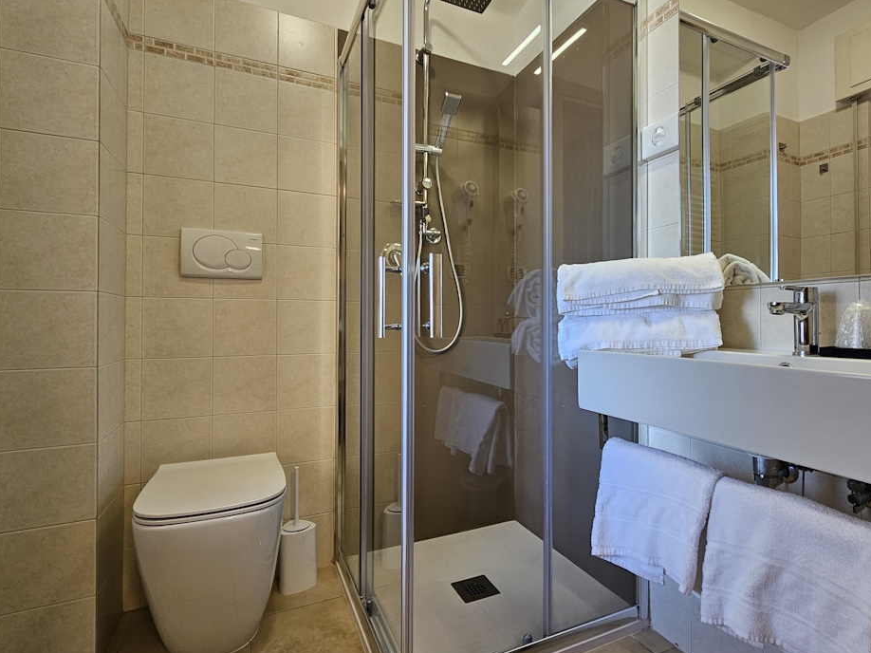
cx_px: 489
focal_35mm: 17
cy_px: 319
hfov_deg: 90.6
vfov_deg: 74.7
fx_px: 428
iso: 125
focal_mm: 2.2
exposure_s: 1/50
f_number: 2.2
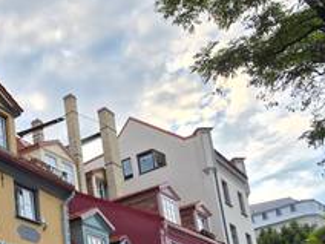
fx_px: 488
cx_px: -18
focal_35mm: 52
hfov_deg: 33.0
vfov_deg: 26.0
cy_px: 265
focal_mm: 5.4
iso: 80
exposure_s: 1/774
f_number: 1.8
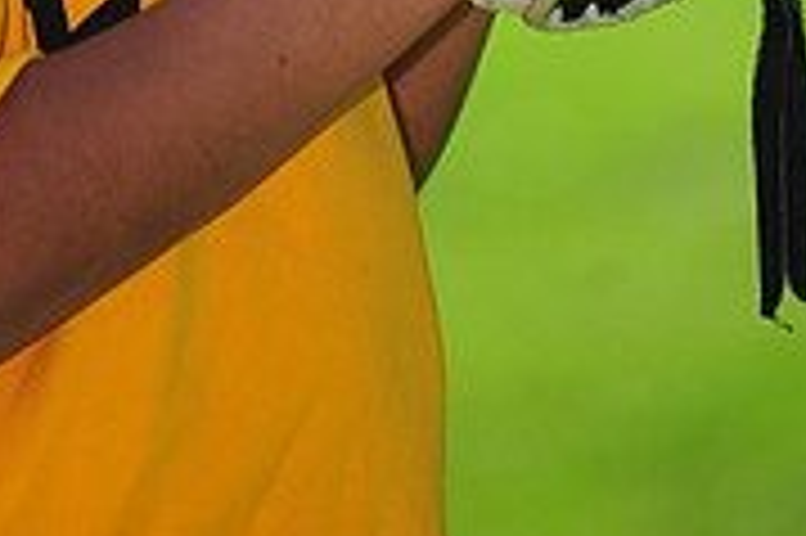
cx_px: 194
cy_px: -752
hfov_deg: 3.2
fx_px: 14517
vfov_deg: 2.1
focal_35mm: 649
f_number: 4.5
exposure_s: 1/1000
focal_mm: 200
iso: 200
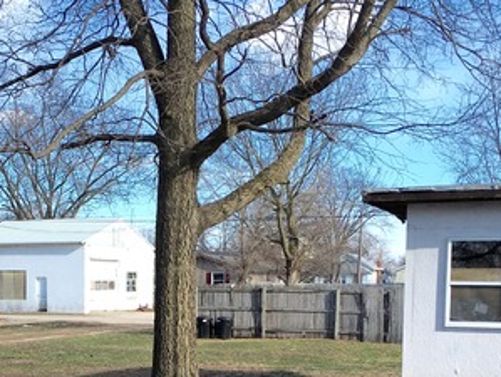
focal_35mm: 62
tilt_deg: -2.2
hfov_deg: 30.8
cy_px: 355
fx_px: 898
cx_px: 144
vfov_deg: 23.0
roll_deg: +1.0
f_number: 2.2
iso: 25
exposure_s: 1/905
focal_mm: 4.15
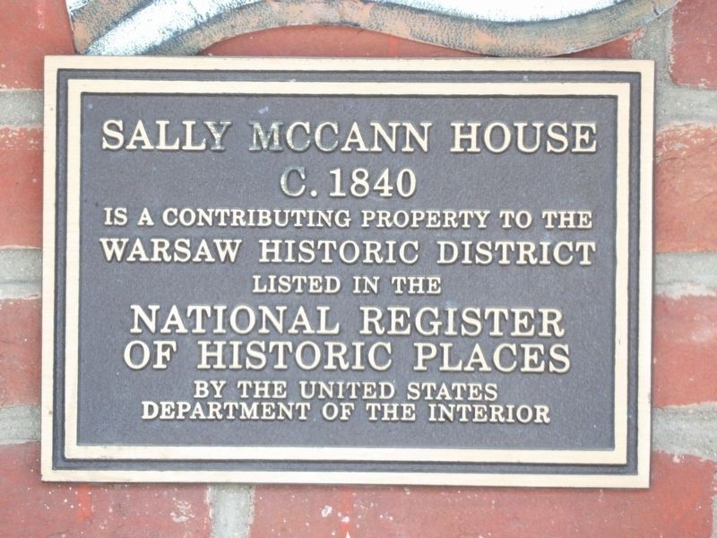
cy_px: 269
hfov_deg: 1.9
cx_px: 358
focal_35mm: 1053
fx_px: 21811
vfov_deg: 1.4
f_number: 5.7
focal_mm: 188.8
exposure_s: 1/125
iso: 511
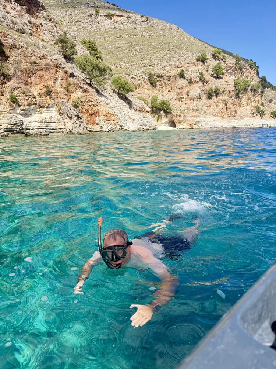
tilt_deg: -11.4
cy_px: 184
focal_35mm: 24
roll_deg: -0.2
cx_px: 138
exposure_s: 1/3021
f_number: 1.78
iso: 80
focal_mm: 6.76
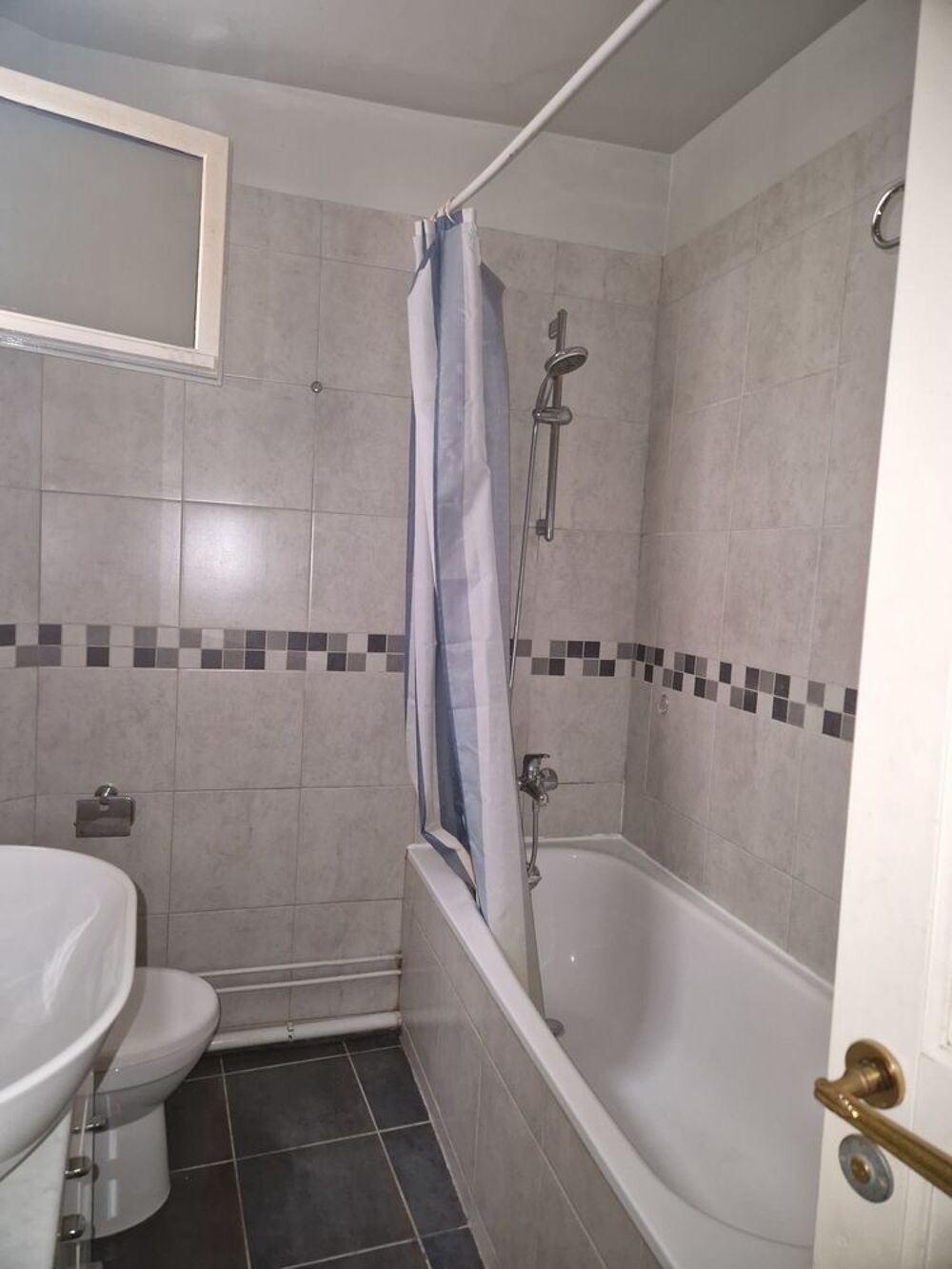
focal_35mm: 23
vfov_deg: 73.9
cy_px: 634
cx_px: 476
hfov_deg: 58.9
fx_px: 843
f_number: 1.8
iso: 640
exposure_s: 1/33
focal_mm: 5.4
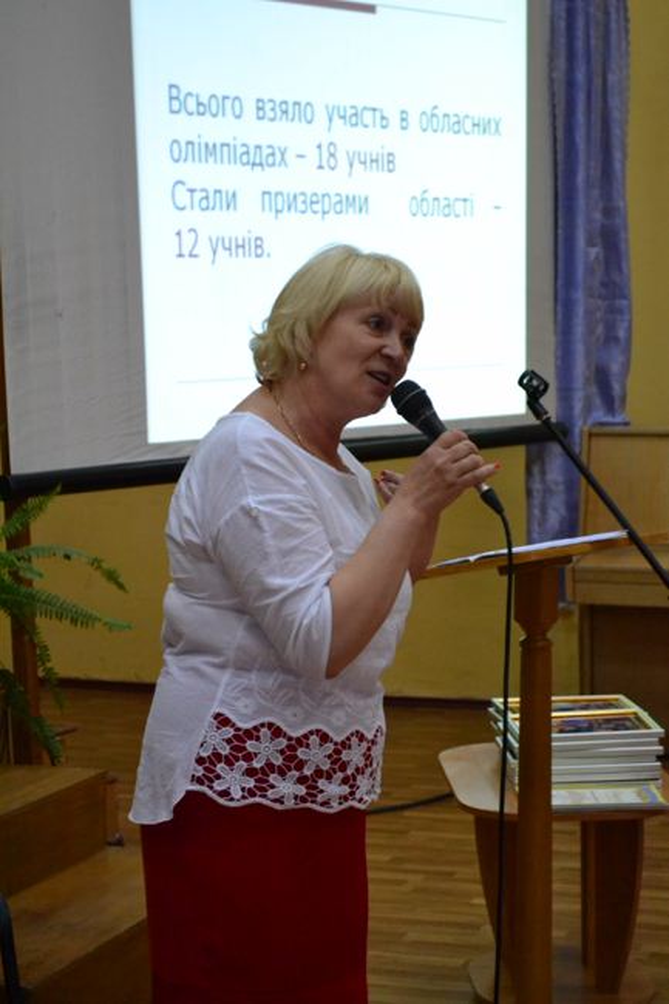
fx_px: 2301
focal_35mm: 82
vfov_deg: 24.6
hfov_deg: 16.5
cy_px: 502
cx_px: 334
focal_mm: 55
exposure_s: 1/80
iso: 3200
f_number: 5.6
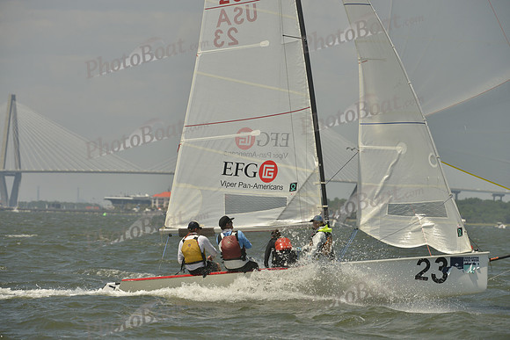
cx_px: 255
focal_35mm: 280
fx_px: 3967
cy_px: 170
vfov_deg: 4.9
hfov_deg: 7.4
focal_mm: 280
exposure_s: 1/1250
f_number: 10
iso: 280
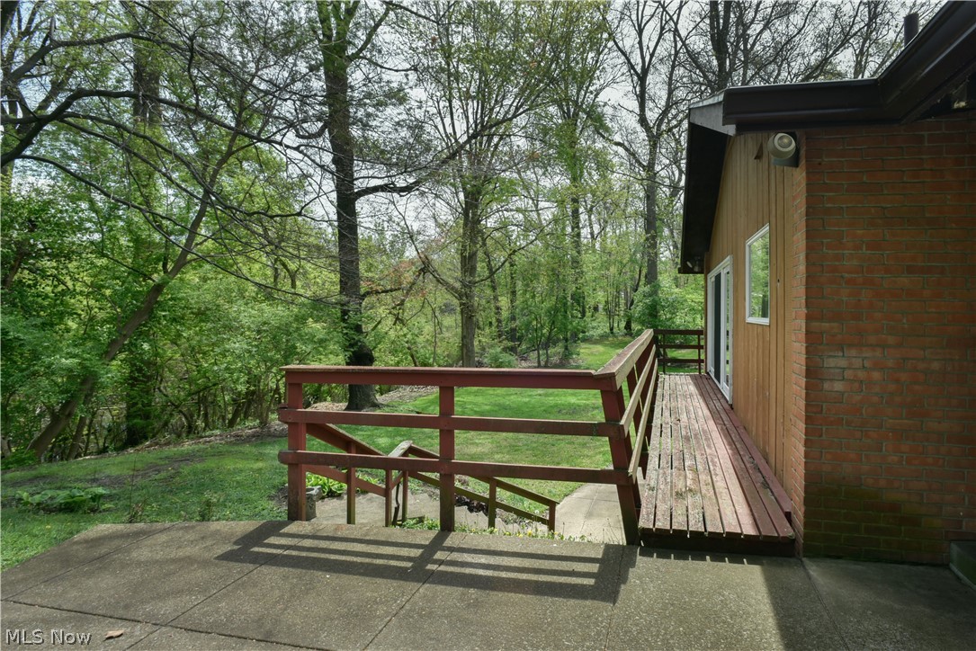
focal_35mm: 17
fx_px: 461
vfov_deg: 70.5
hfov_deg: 93.3
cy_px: 326
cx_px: 488
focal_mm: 17
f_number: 22
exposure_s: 1/20
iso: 200
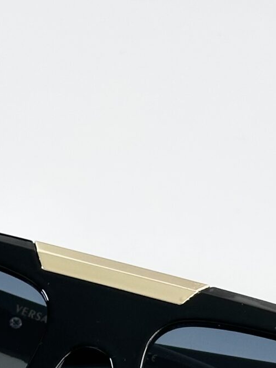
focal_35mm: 185
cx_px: 109
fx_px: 1967
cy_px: 407
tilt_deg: -46.4
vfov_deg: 10.6
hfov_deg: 8.0
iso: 64
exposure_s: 1/121
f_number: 1.78
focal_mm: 6.86
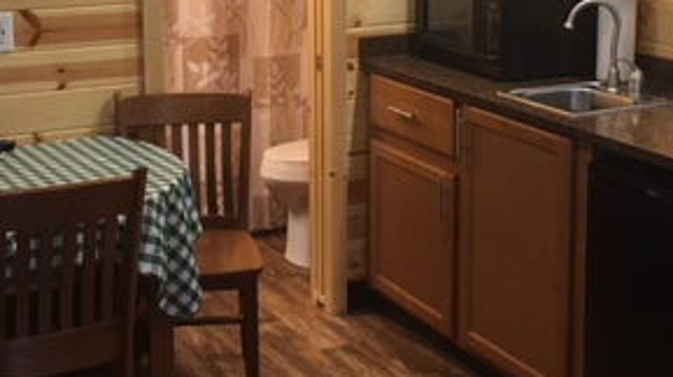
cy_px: 35
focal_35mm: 70
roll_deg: +0.6
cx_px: 354
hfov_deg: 30.2
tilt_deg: -8.3
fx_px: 1248
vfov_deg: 16.9
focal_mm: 4.15
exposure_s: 1/30
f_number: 2.2
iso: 80
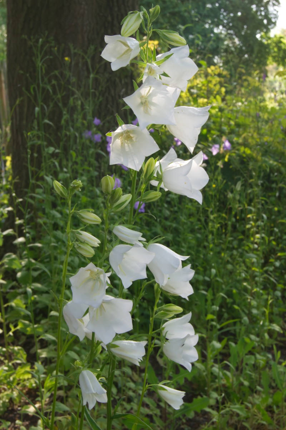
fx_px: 626
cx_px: 143
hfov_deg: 25.8
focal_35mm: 52
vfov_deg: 37.9
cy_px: 215
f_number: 16
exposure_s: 1/60
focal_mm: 35
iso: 800
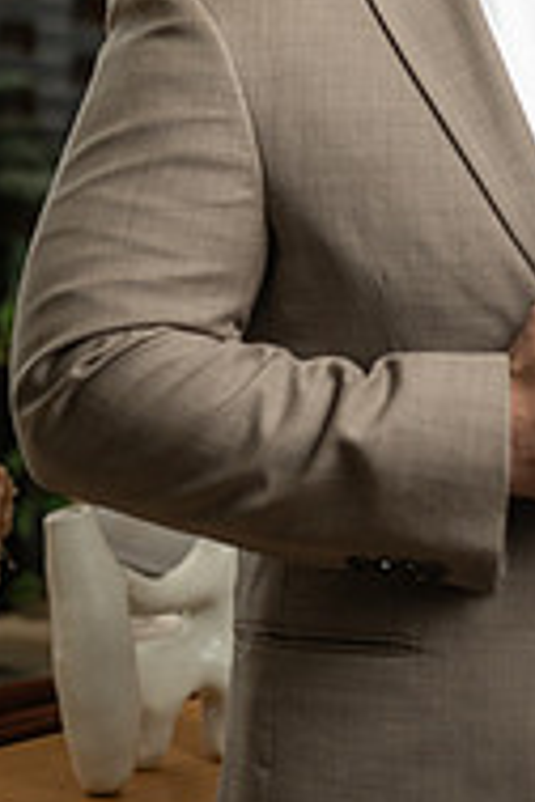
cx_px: 514
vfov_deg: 12.0
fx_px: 3812
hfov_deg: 8.0
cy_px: 149
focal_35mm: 171
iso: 800
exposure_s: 1/200
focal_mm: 72
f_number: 4
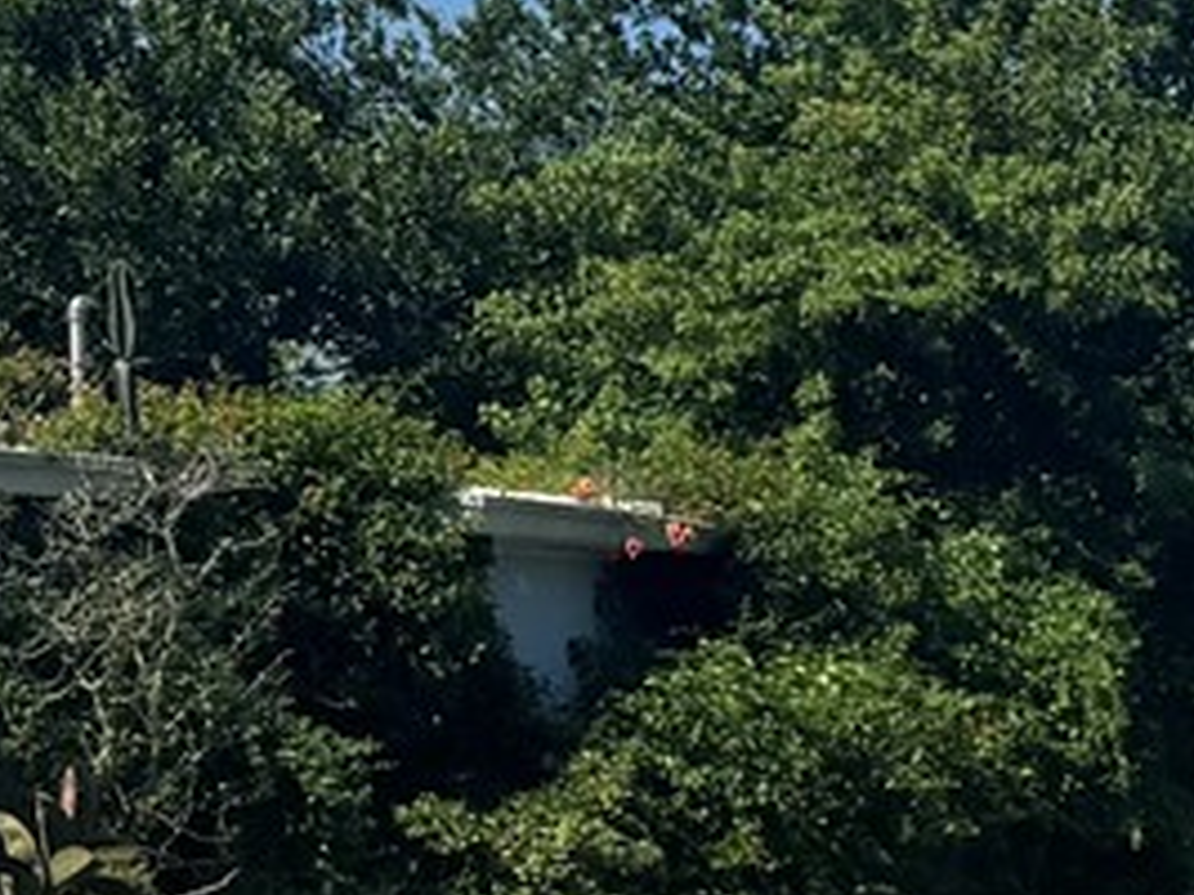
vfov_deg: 10.1
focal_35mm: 144
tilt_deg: -5.9
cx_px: 2665
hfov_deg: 11.7
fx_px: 4965
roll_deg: -0.3
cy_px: 1061
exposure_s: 1/5814
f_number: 1.78
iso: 80
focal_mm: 6.76
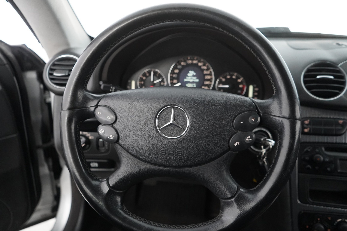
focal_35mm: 28
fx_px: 270
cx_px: 174
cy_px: 116
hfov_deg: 65.5
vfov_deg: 46.4
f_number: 3.5
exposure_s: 1/60
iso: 8000
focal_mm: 28
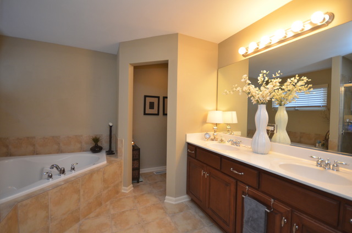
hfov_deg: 100.5
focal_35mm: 15
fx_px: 146
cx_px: 176
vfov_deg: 77.1
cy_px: 116
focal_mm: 10
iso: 720
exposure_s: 1/60
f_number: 4
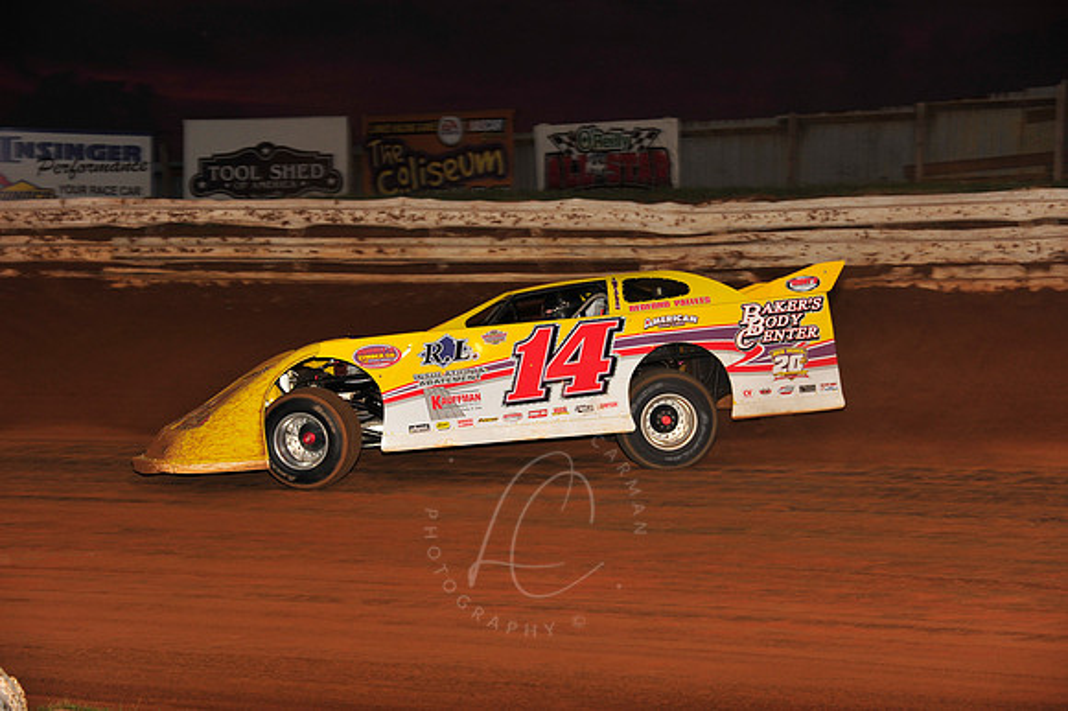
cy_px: 356
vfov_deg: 12.2
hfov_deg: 18.3
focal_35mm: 112
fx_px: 3321
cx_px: 534
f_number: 6.3
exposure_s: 1/320
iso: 800
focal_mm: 112
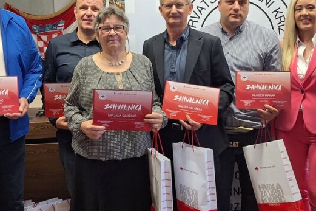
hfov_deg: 41.8
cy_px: 89
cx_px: 134
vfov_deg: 28.6
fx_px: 412
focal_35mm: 47
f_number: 1.8
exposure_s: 1/50
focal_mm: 5.54
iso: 64
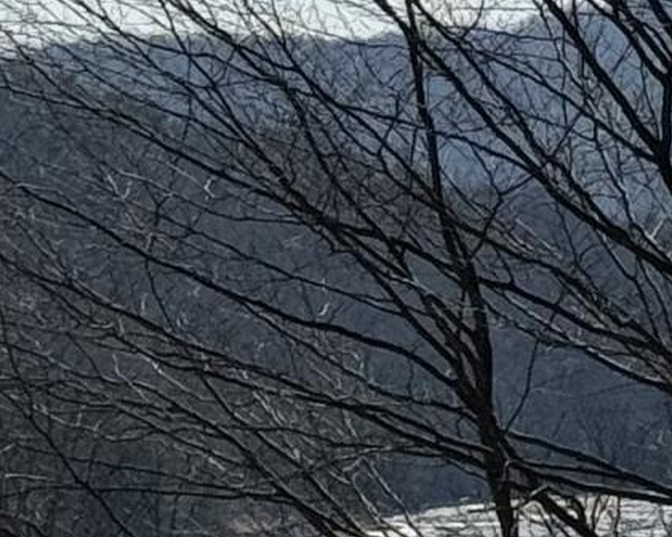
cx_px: 1347
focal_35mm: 335
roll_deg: +0.7
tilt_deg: +0.8
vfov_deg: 4.6
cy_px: 133
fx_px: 6663
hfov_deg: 5.6
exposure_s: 1/12500
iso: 80
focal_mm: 6.86
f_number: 1.78
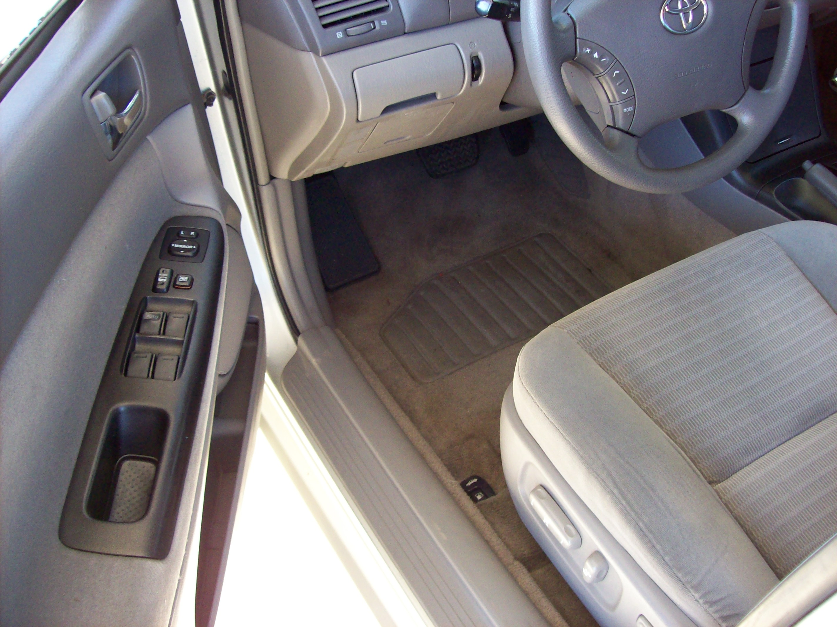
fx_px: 870
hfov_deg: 51.4
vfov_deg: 39.6
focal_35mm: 36
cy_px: 314
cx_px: 418
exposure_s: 1/71.5
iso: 200
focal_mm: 6
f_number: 2.7
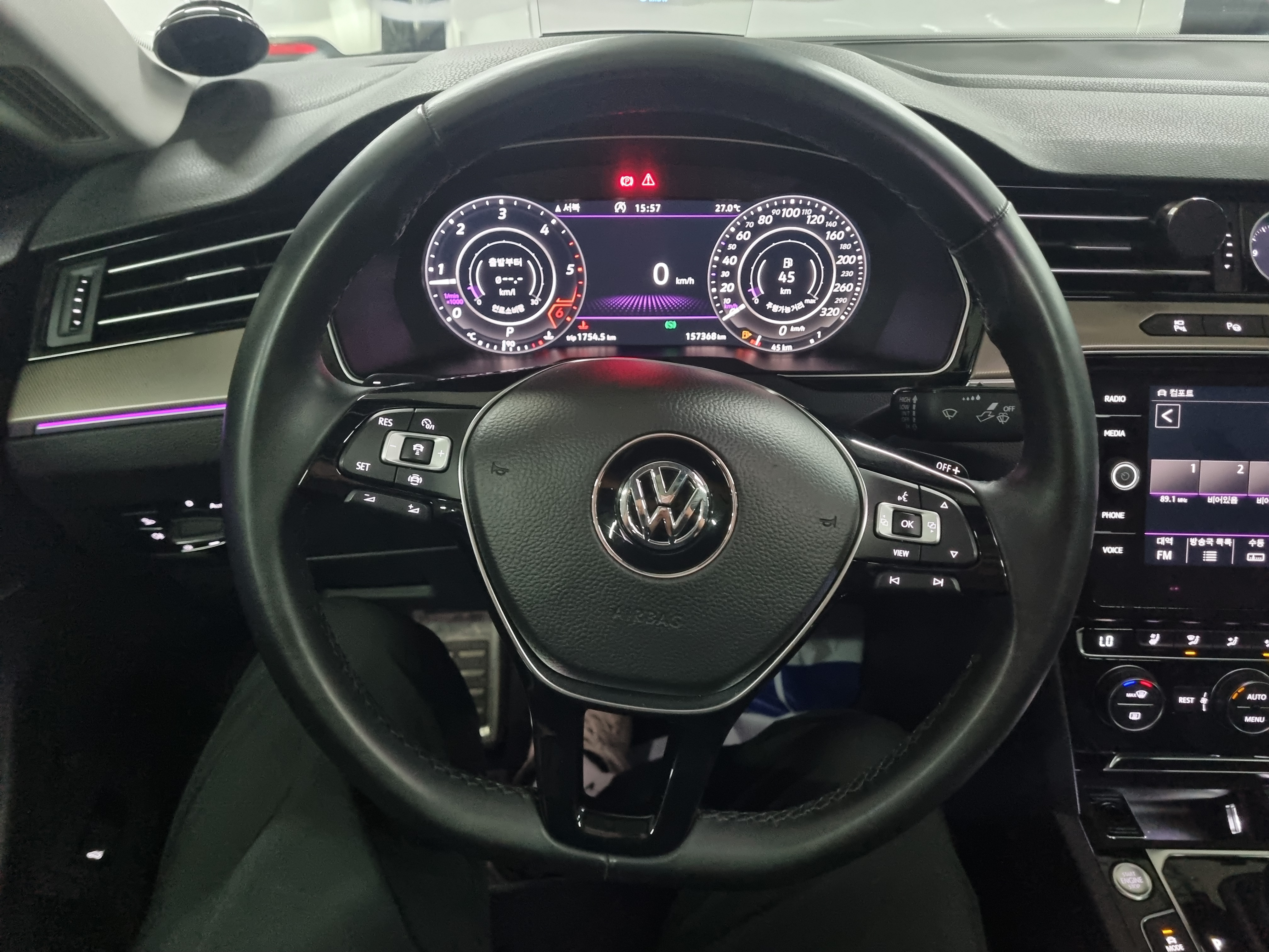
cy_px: 476
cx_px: 634
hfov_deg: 67.3
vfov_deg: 53.1
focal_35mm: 26
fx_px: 953
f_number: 1.8
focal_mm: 5.4
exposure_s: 1/24
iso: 1250
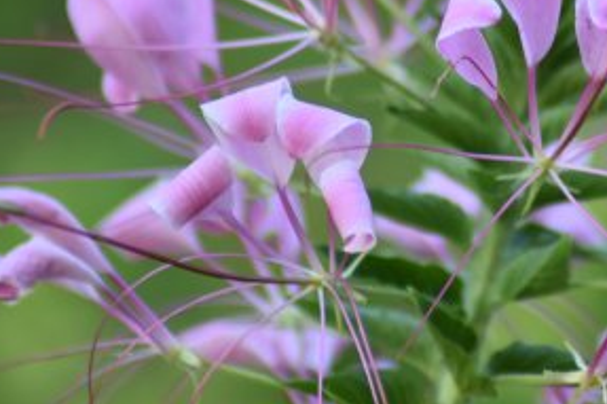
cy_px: 59
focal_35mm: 592
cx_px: 512
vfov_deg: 2.3
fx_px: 9977
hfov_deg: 3.5
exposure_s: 1/125
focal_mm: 185
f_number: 5.6
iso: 500
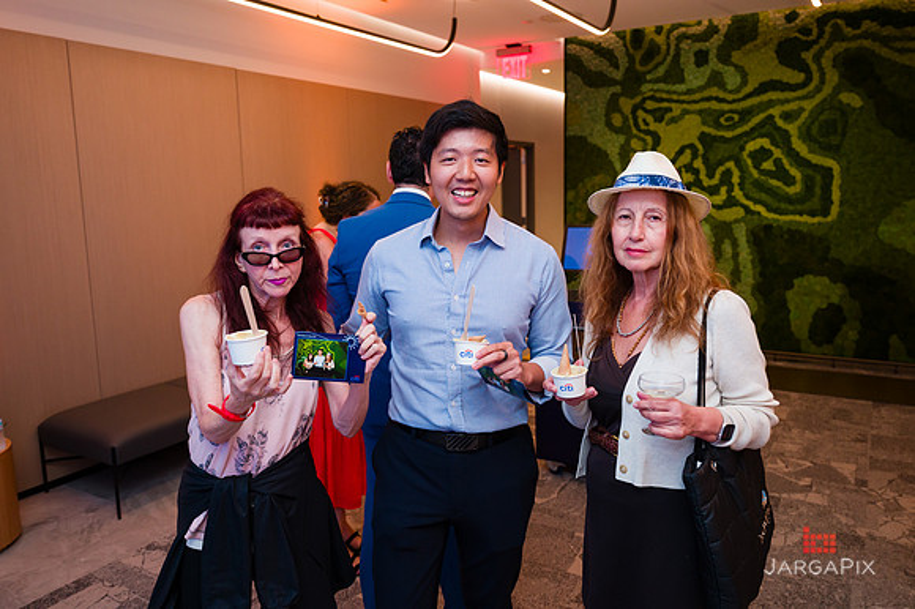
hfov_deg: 66.0
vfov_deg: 46.8
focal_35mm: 28
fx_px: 704
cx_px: 456
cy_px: 290
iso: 800
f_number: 3.2
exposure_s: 1/160
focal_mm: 26
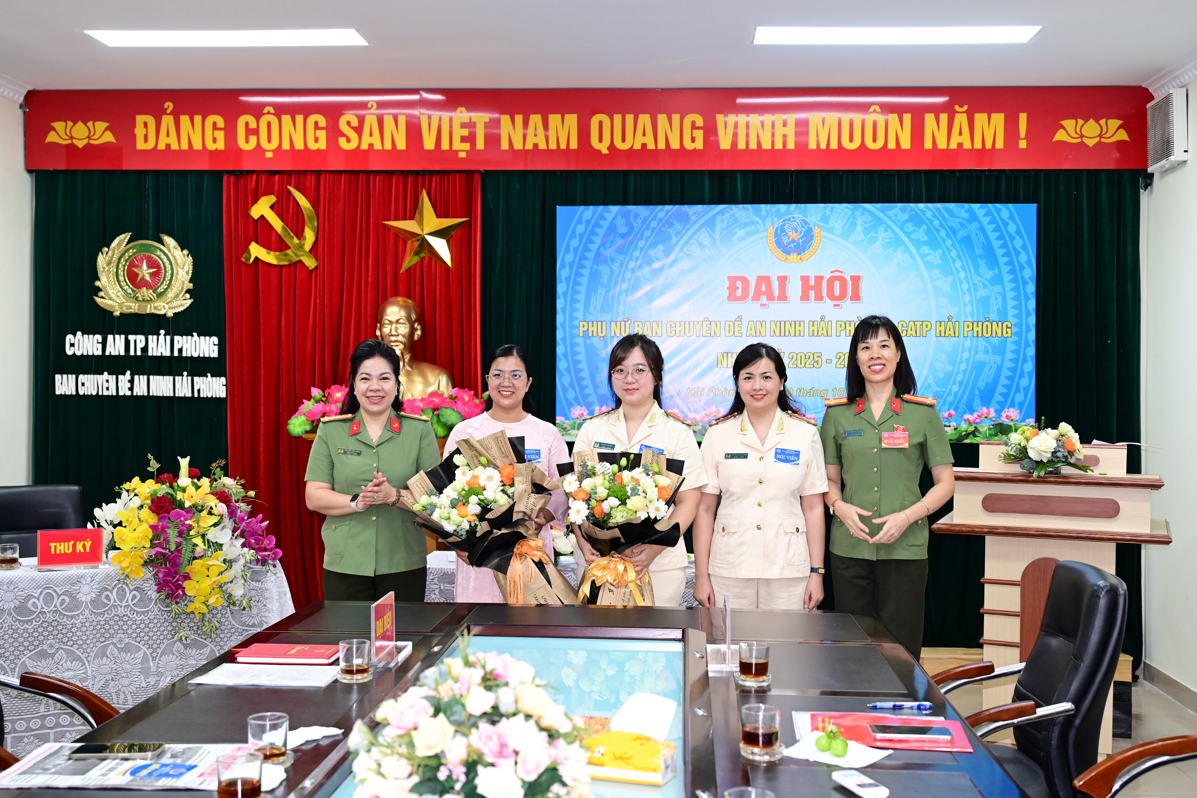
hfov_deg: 49.6
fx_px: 1297
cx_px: 598
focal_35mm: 39
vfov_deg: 34.2
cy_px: 399
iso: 1600
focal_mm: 39
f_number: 4
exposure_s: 1/125
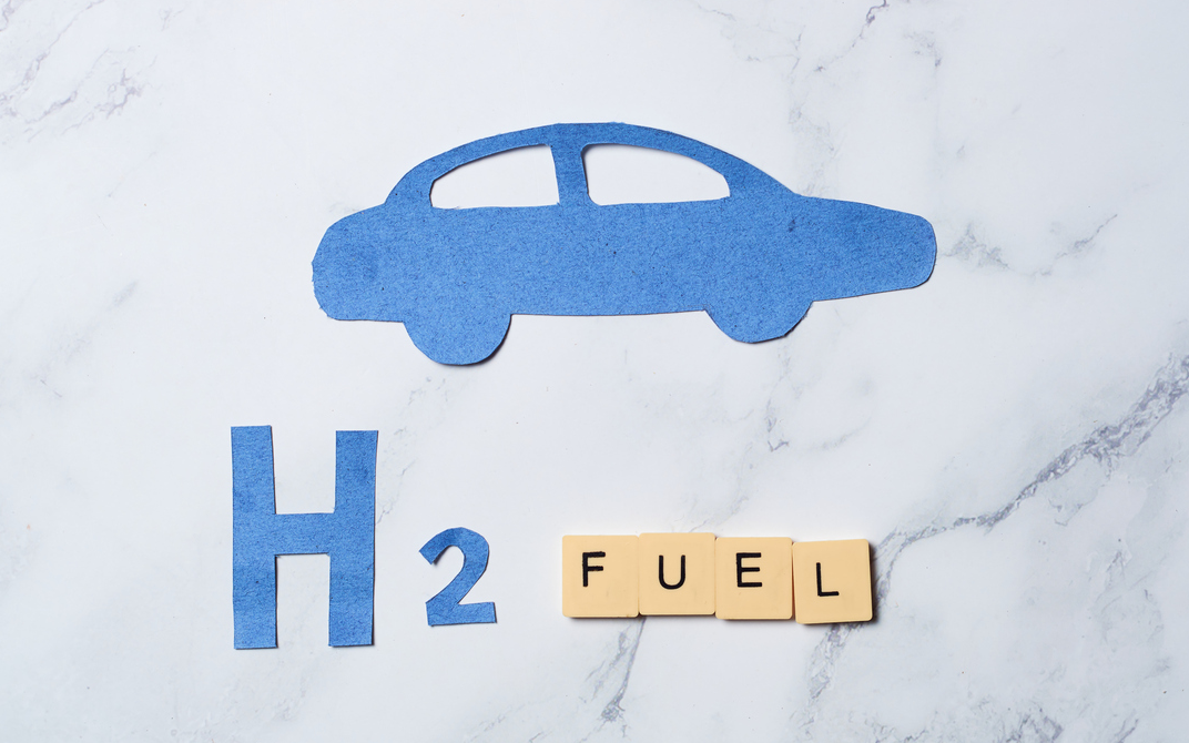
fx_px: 2495
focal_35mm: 77
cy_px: 391
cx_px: 594
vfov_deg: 16.9
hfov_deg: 26.8
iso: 100
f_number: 5.6
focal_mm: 50
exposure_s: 1/160
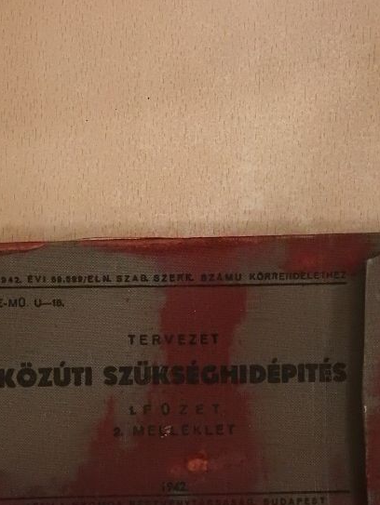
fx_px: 775
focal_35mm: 53
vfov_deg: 36.1
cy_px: 250
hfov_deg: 27.6
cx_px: 188
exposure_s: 1/80
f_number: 4
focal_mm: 8.1
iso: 1600
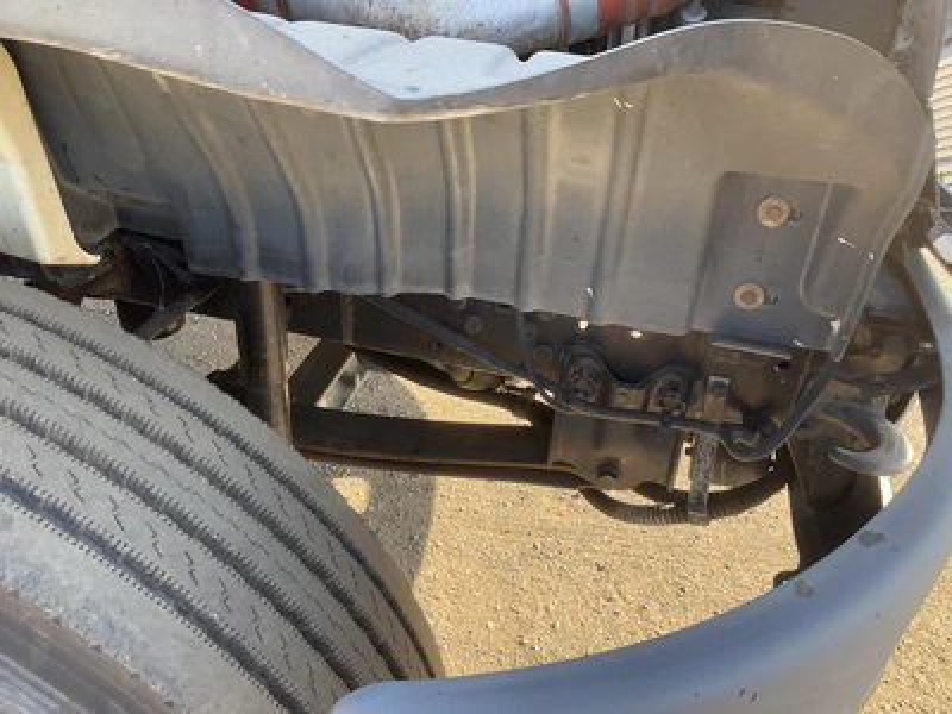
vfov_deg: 48.2
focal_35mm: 29
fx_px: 798
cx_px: 476
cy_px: 357
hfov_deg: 61.7
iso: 32
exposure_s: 1/172
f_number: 1.8
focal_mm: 3
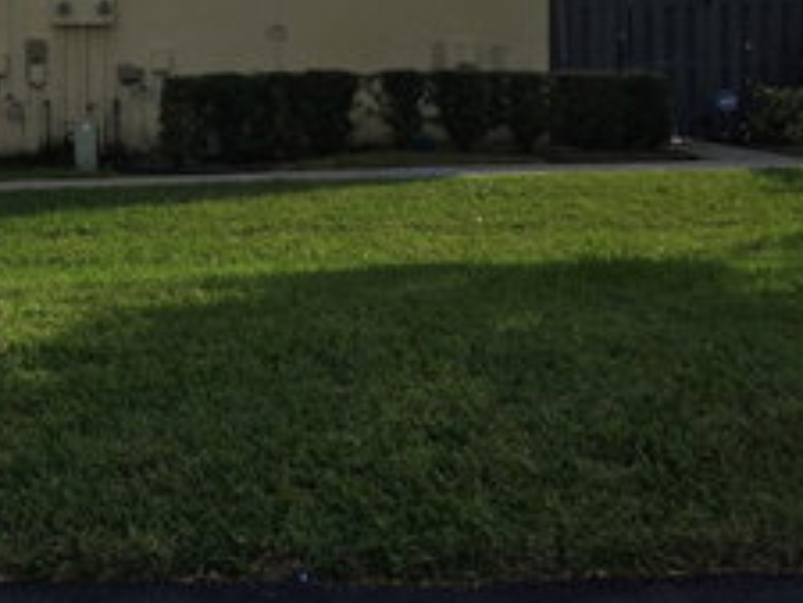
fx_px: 1277
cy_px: 78
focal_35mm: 55
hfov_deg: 33.2
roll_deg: +0.8
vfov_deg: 25.9
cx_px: 84
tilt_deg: -0.5
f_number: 2.2
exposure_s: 1/2639
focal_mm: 4.15
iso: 32
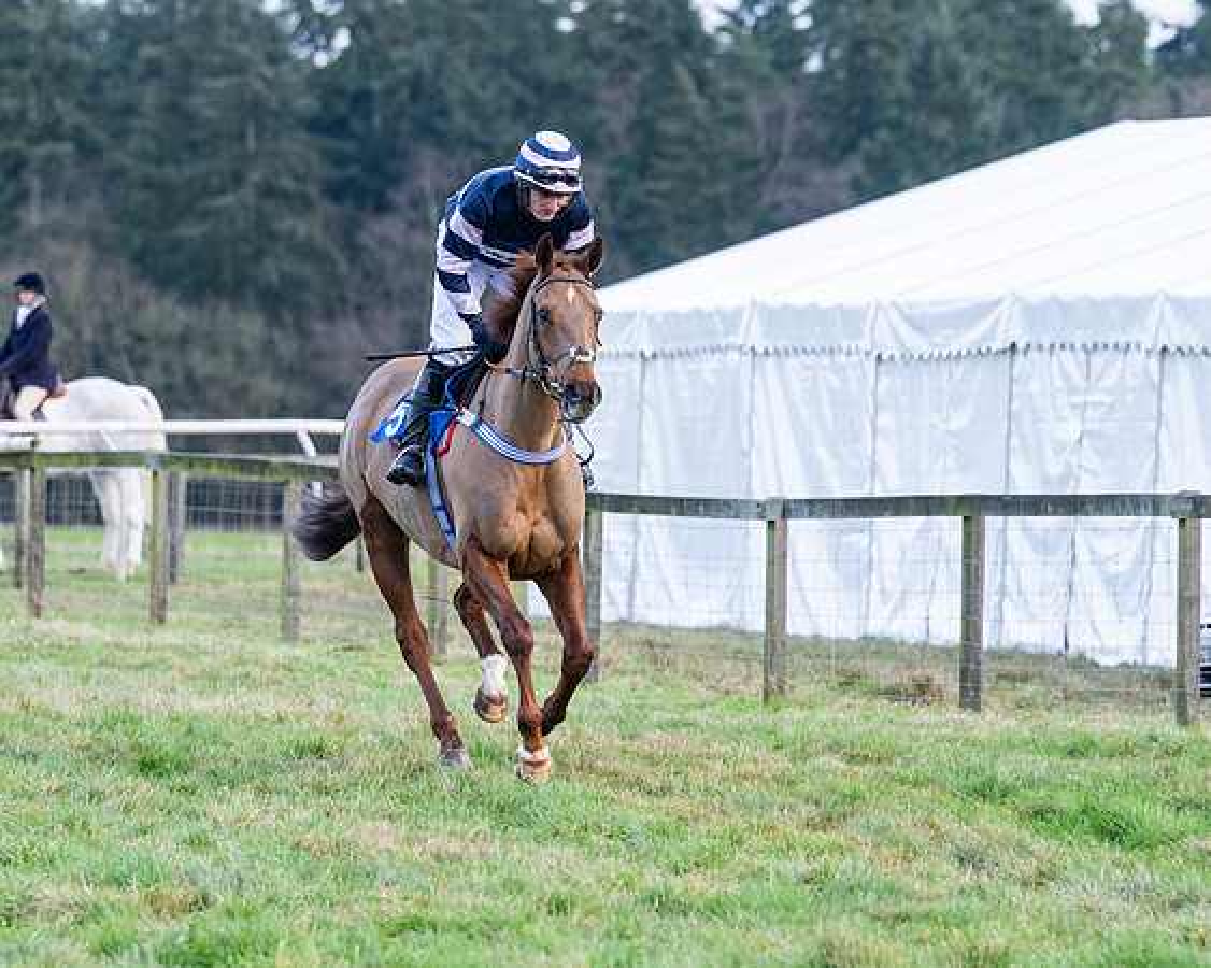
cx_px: 606
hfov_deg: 7.2
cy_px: 484
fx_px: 9688
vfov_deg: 5.7
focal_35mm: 270
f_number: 4
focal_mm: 160
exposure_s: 1/500
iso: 1250
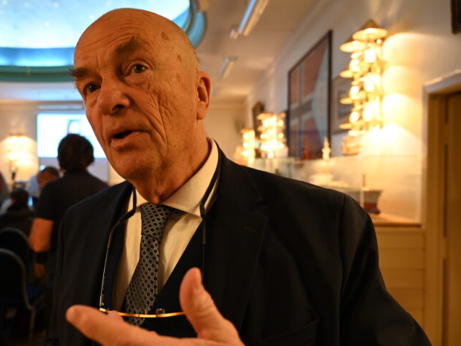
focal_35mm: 30
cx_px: 176
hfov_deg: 59.3
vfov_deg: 46.8
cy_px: 181
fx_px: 399
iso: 1100
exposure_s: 1/25
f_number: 4
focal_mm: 24
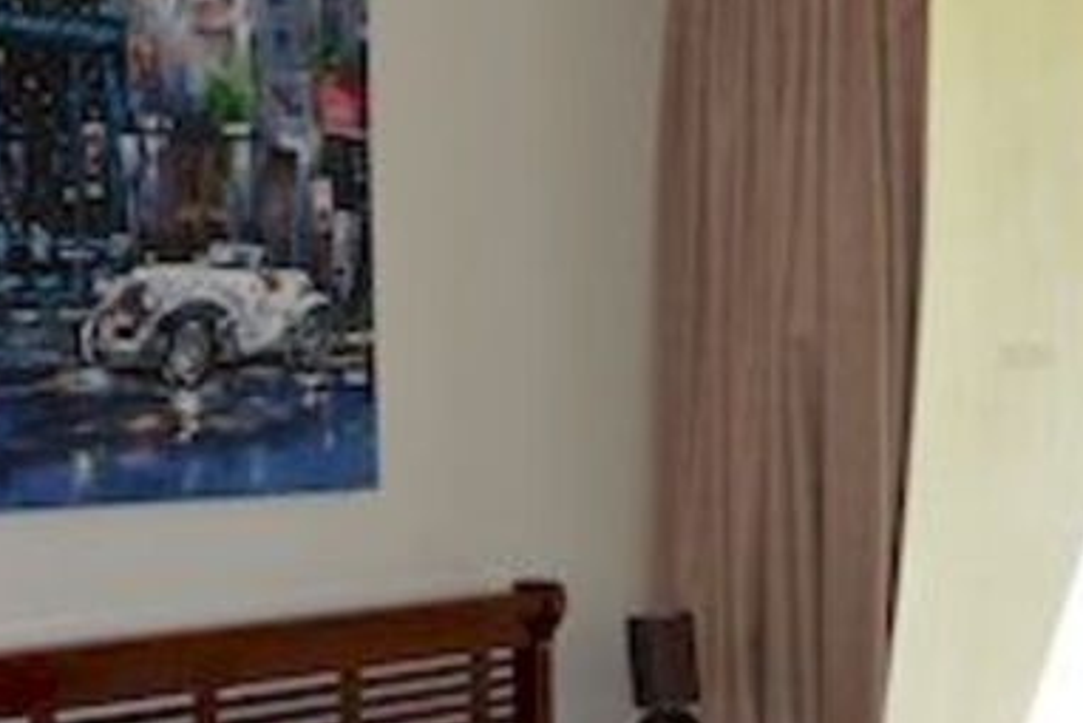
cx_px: 658
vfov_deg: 16.6
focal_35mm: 82
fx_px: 2466
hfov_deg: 24.7
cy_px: 488
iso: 100
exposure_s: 1/200
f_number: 6.3
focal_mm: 29
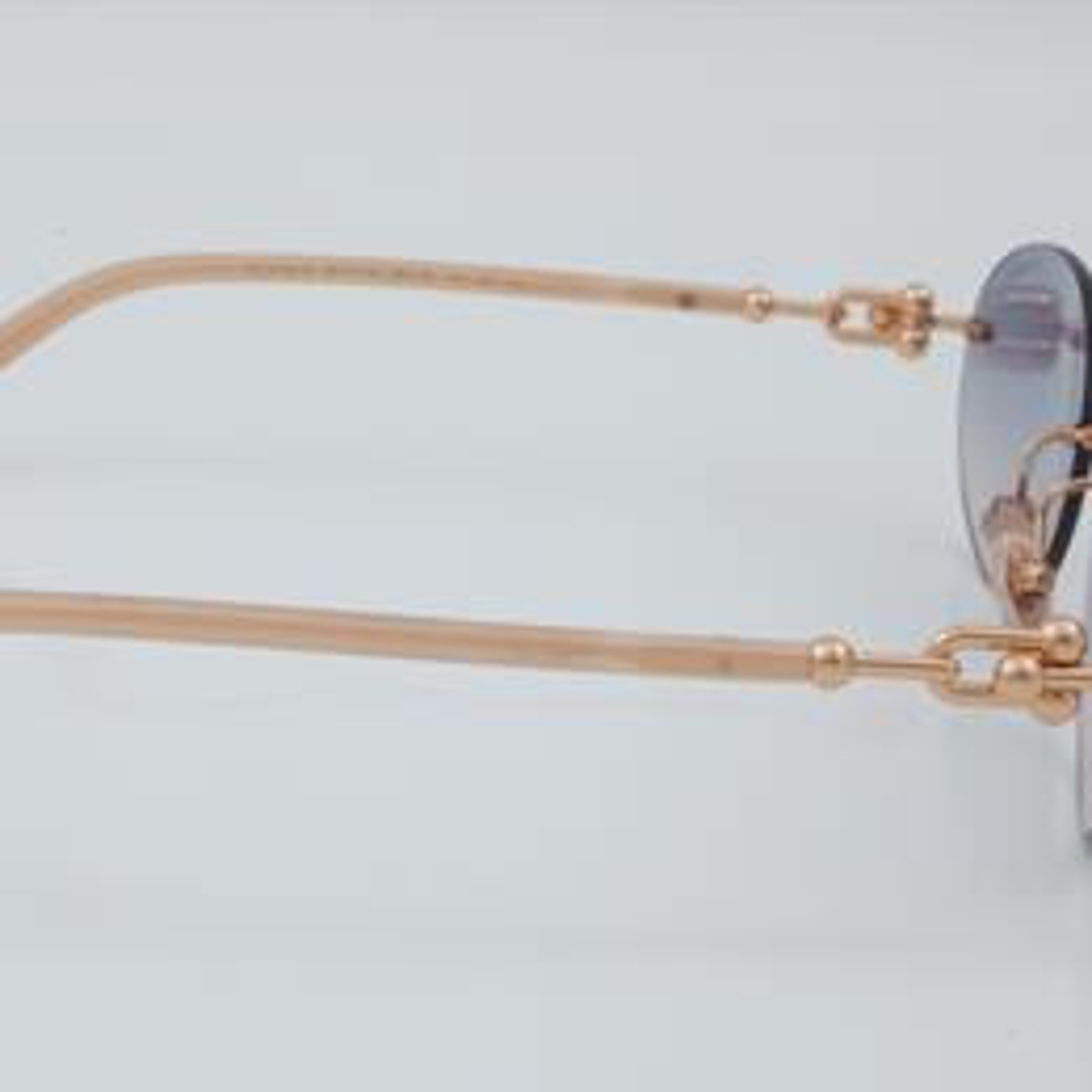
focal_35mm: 98
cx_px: 370
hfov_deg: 17.7
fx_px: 3498
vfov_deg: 17.7
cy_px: 546
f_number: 32
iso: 100
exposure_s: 1/3
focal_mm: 50
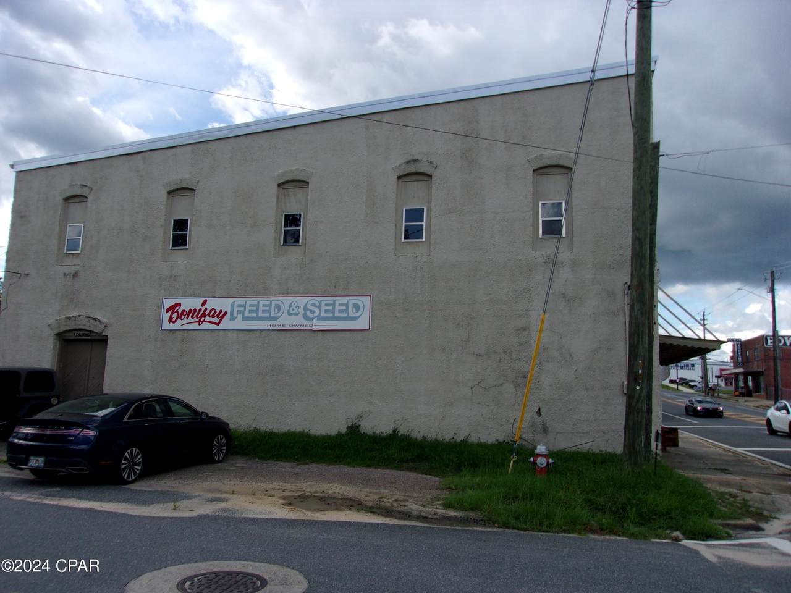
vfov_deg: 51.4
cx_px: 396
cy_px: 296
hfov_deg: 65.3
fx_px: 617
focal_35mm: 27
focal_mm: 4.9
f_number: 10.4
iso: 80
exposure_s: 1/70
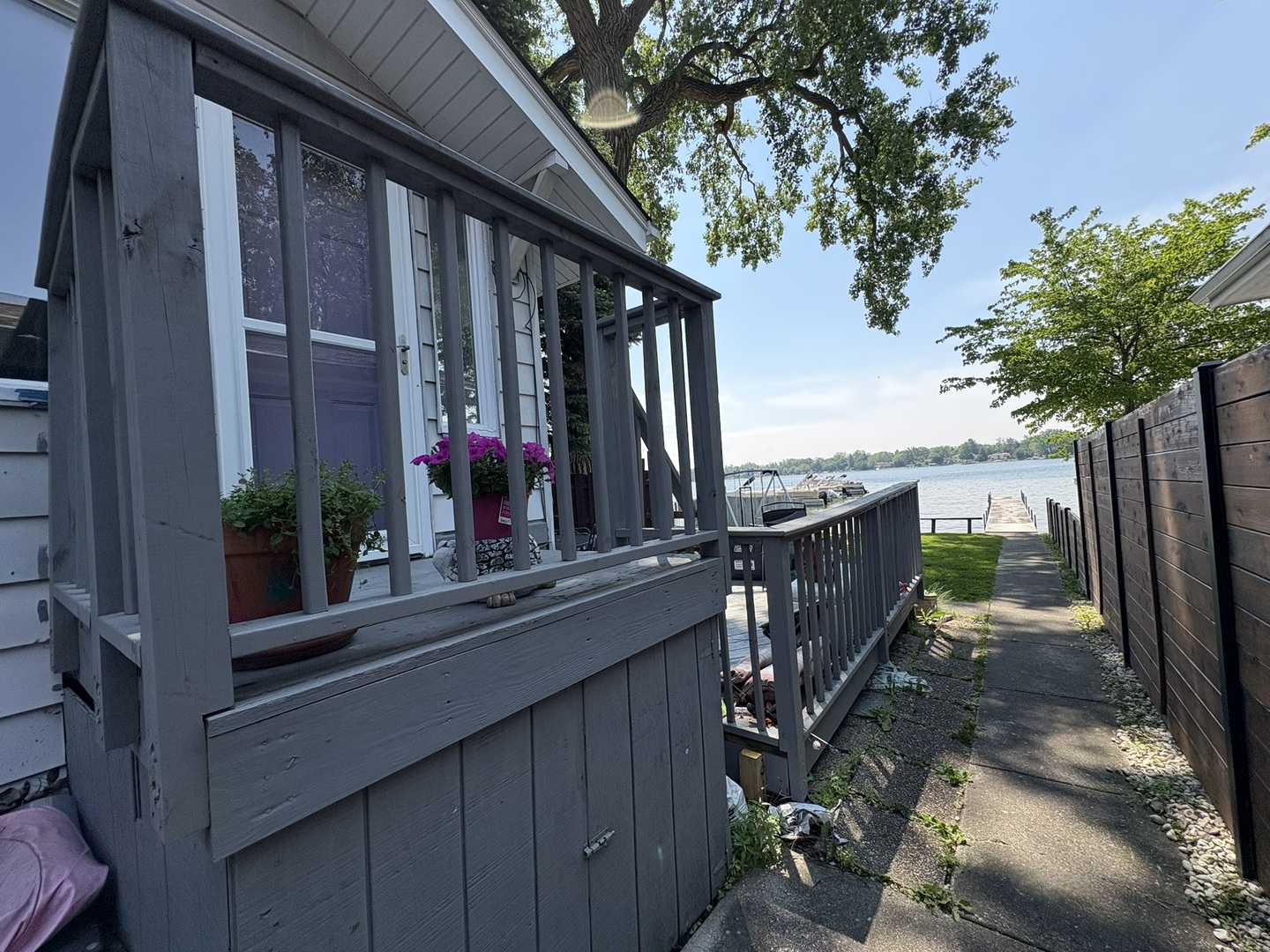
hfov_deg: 102.1
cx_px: 635
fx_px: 514
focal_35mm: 14
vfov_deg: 85.7
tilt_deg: +0.7
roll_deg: +5.1
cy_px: 476
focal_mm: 2.22
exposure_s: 1/1063
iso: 50
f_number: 2.2
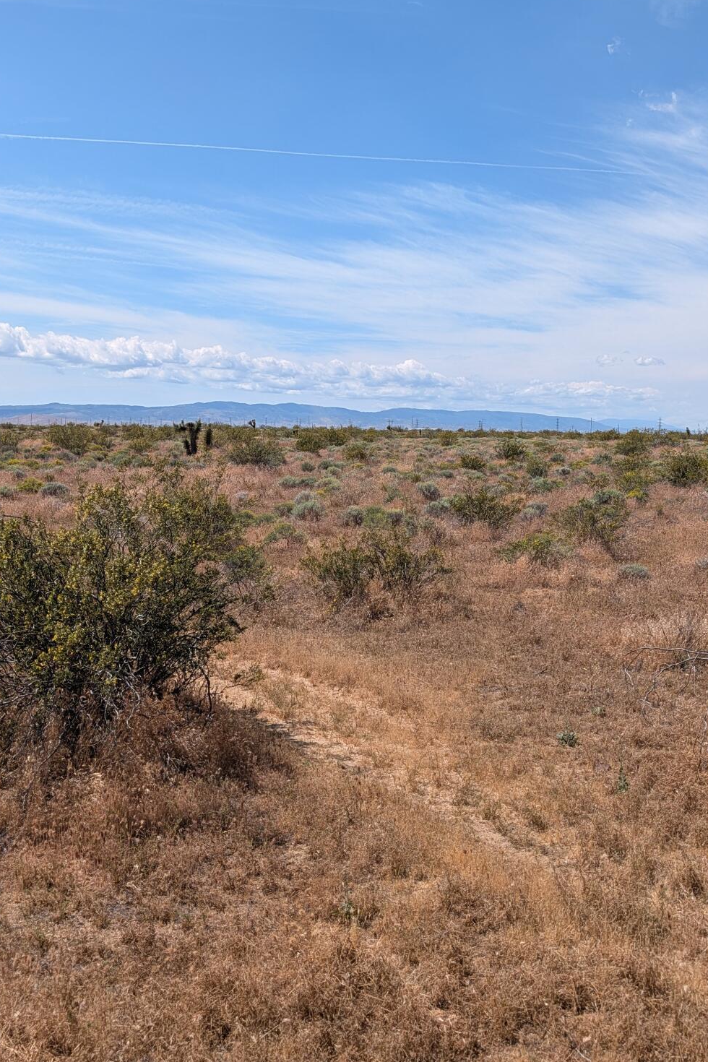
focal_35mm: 34
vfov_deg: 55.7
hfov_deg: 38.9
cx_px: 383
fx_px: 1003
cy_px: 470
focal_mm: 6.9
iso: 21
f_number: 1.68
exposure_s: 1/1294
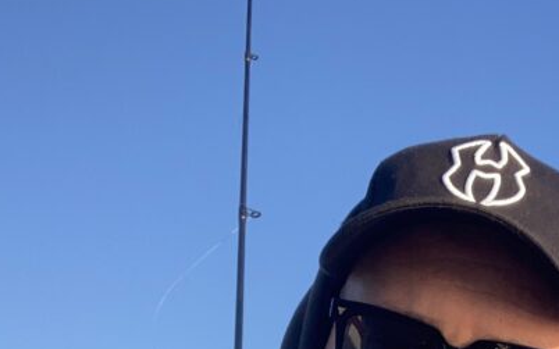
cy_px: 702
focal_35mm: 81
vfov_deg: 13.7
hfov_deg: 25.3
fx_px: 1234
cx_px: 407
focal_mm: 2.71
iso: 25
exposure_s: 1/288
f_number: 2.2
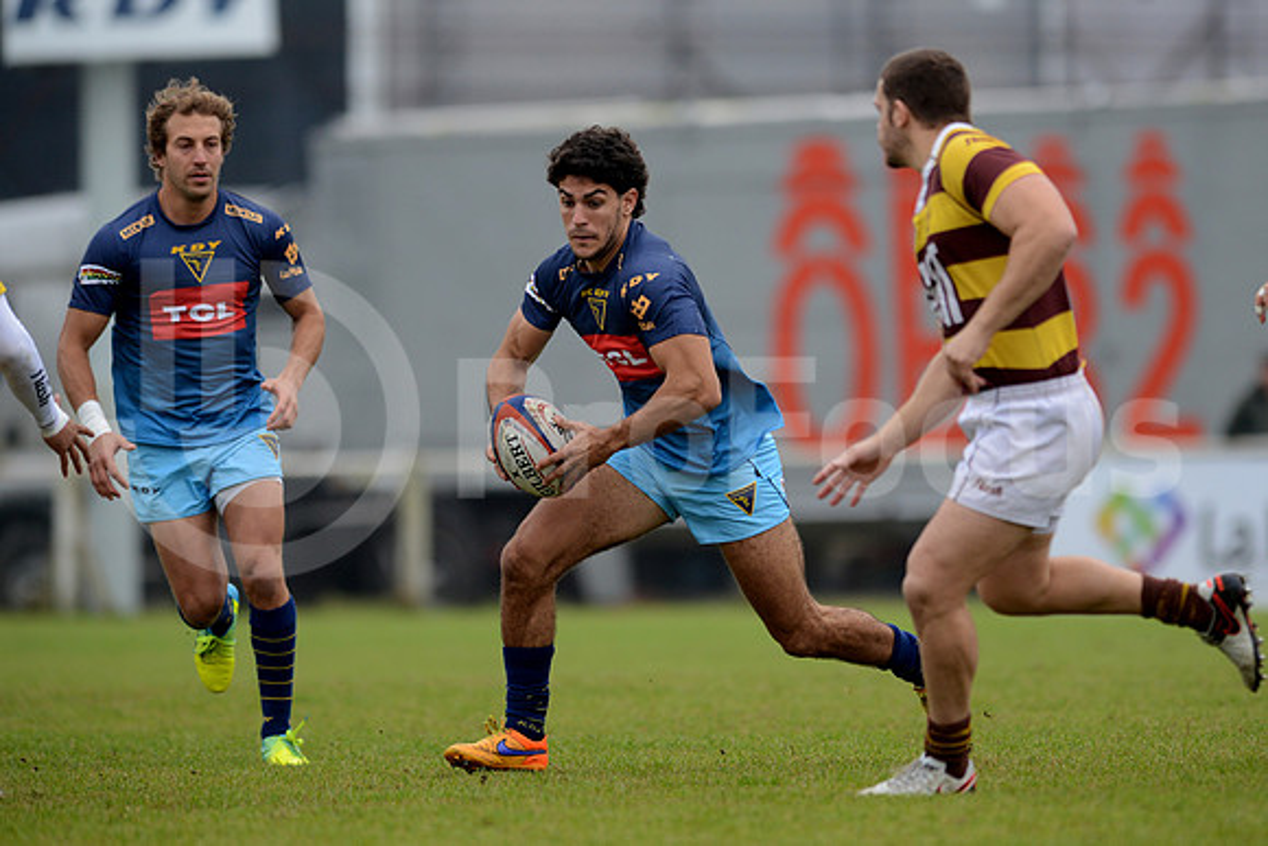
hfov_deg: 4.9
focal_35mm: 420
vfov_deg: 3.3
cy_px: 423
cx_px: 634
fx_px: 14796
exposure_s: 1/1000
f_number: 4
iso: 800
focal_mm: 420
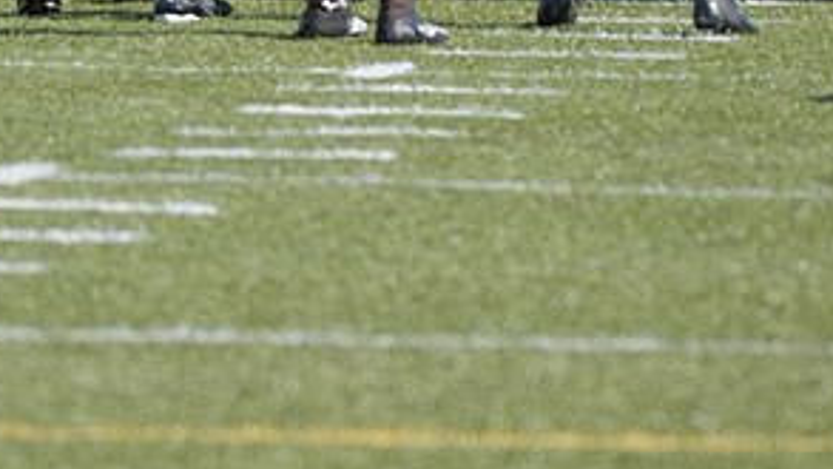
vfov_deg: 2.0
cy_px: -316
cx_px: 459
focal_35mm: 622
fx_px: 13742
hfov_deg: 3.5
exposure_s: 1/3200
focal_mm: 200
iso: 640
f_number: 4
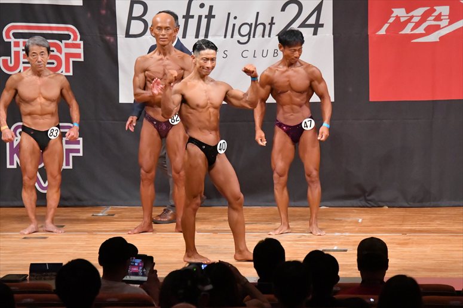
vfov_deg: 6.1
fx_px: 2892
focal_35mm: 225
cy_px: 154
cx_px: 232
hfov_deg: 9.2
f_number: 5.6
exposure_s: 1/400
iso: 10000
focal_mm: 150
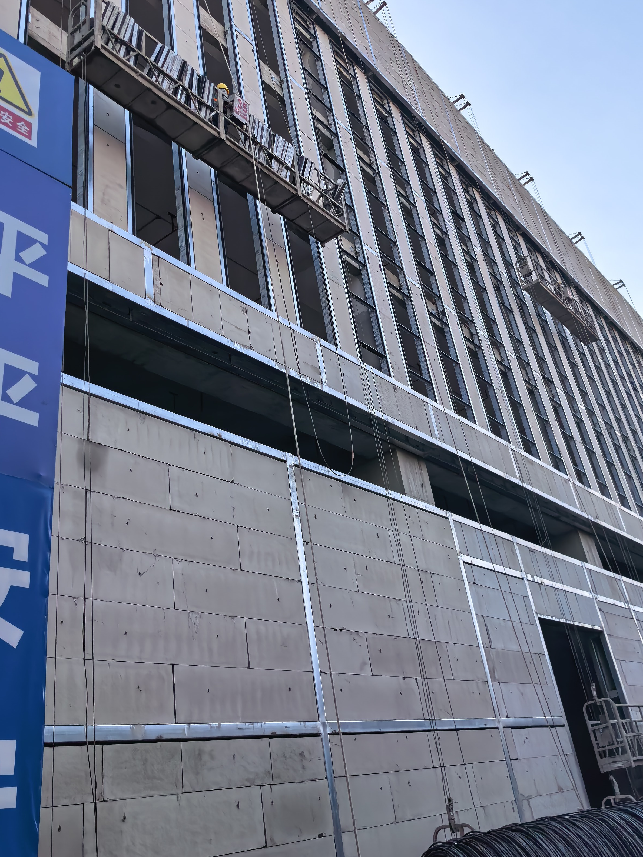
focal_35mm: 31
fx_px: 768
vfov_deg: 57.8
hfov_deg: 45.3
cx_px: 365
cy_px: 336
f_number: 2
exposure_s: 1/40000
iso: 50
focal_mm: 5.75
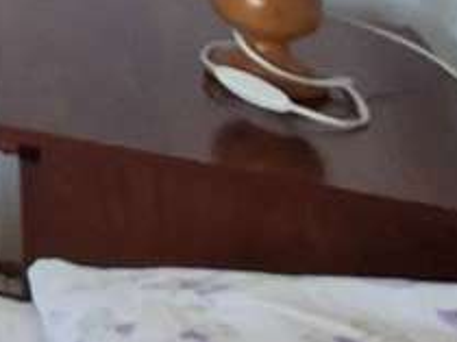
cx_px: -1029
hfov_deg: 10.5
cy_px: -454
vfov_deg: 12.7
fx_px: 1226
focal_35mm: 93
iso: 200
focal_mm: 1.74
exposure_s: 1/30
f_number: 2.2
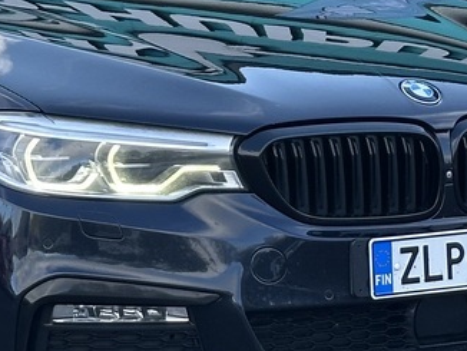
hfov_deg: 9.3
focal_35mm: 212
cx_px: 53
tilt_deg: -0.4
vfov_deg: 7.0
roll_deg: +0.9
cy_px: -53
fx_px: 2862
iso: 64
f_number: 1.78
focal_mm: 6.86
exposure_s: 1/435
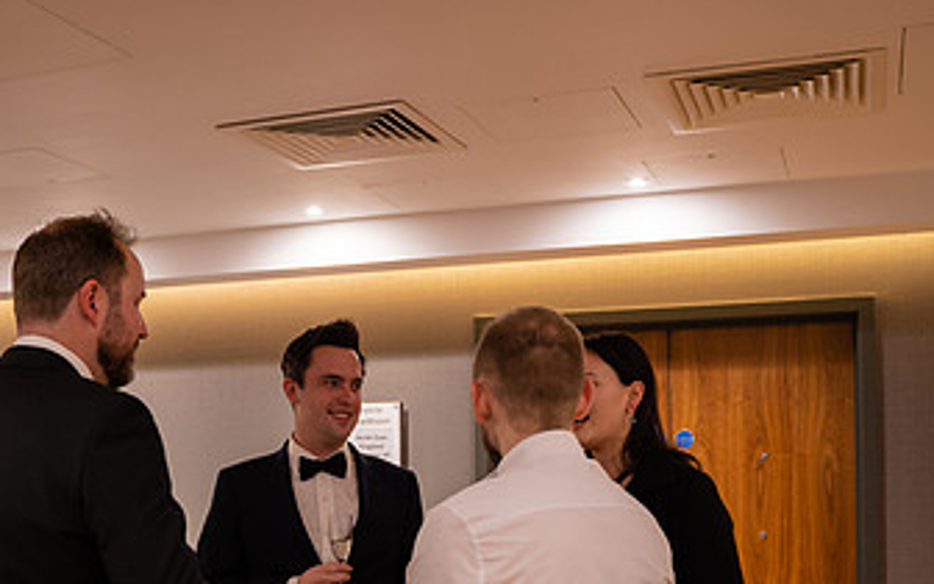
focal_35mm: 51
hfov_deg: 39.0
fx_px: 1298
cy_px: 455
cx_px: 295
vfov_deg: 25.0
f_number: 2.8
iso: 1250
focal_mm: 29
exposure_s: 1/30
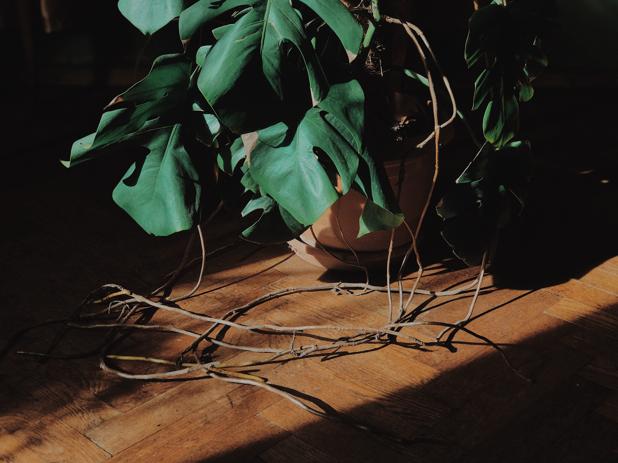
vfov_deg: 25.7
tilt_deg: -24.3
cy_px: 232
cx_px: 309
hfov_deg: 33.8
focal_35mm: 57
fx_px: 1018
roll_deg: -1.4
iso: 20
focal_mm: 6.6
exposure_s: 1/220
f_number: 2.8
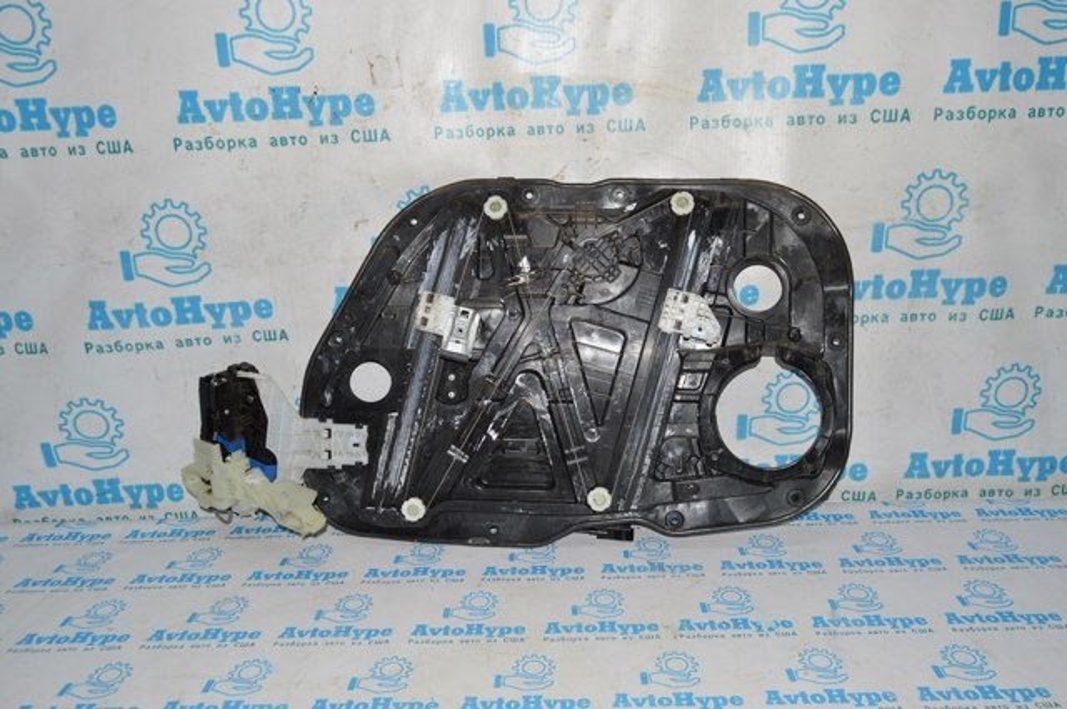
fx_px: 799
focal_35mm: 27
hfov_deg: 67.4
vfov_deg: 47.8
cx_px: 534
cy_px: 354
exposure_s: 1/60
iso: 100
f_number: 8
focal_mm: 18
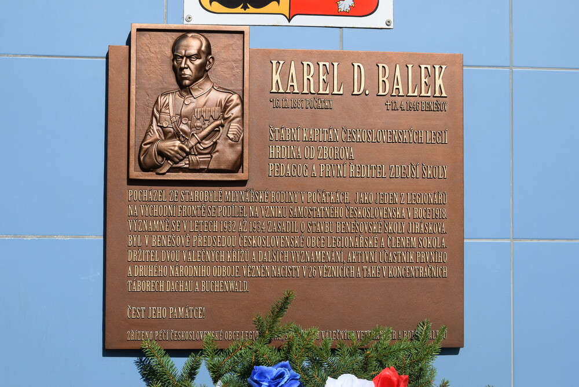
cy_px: 194
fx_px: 1207
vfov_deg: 18.2
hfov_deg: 27.0
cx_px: 290
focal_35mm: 75
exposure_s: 1/400
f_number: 10
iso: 200
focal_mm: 50
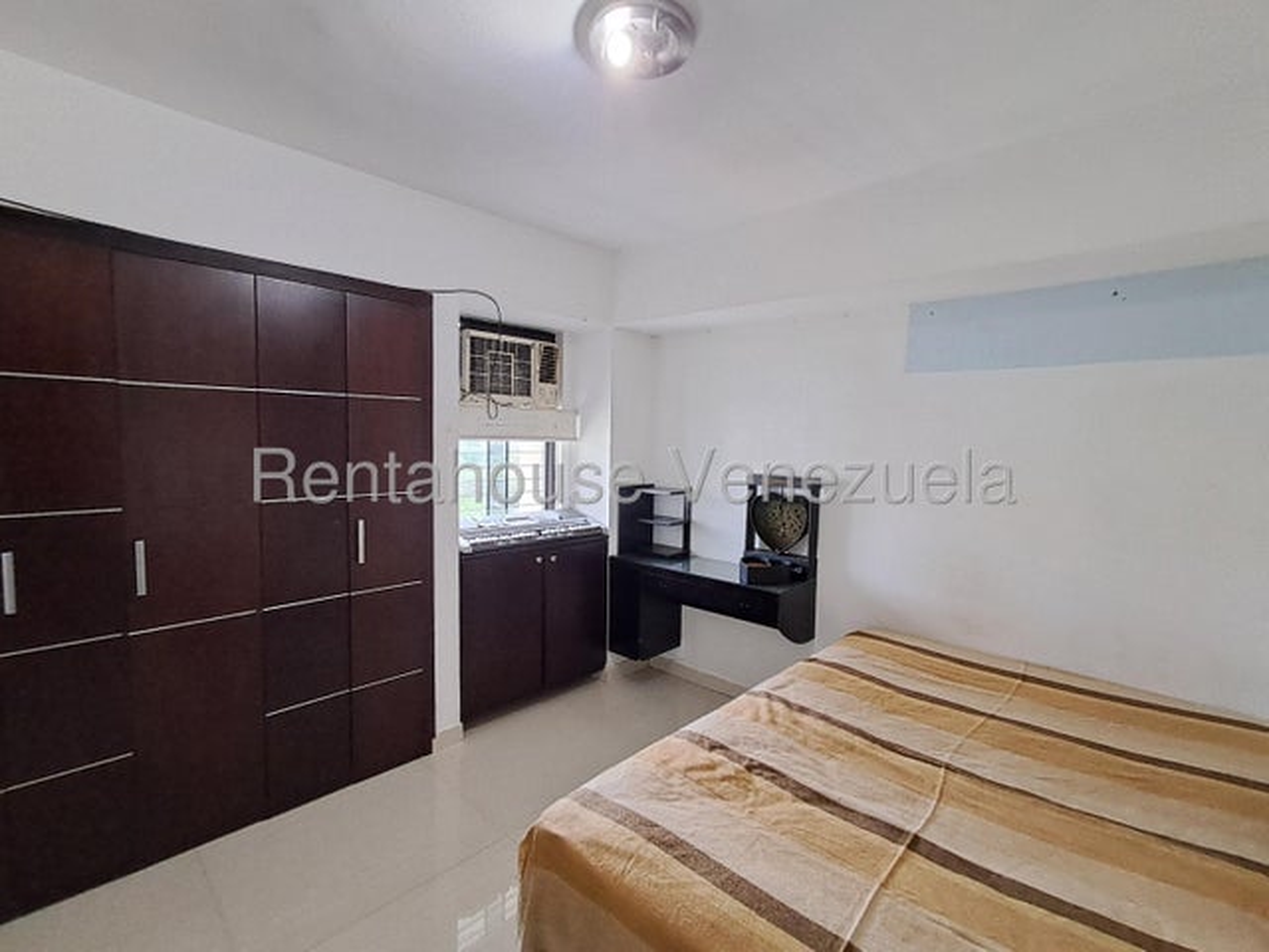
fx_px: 587
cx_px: 634
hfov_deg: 94.5
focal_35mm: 16
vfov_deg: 78.1
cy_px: 476
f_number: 2.2
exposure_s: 1/24
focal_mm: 1.64
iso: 320
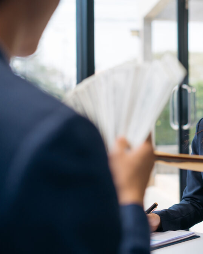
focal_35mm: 71
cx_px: 157
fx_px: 534
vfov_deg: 26.8
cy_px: 127
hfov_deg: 21.3
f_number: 2.5
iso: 250
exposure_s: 1/200
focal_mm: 50
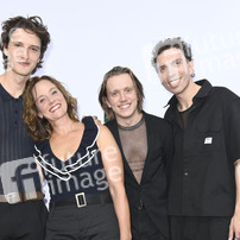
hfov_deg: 26.8
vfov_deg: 25.7
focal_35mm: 64
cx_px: 95
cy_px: 234
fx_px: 502
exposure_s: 1/250
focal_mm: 38
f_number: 6.3
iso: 400
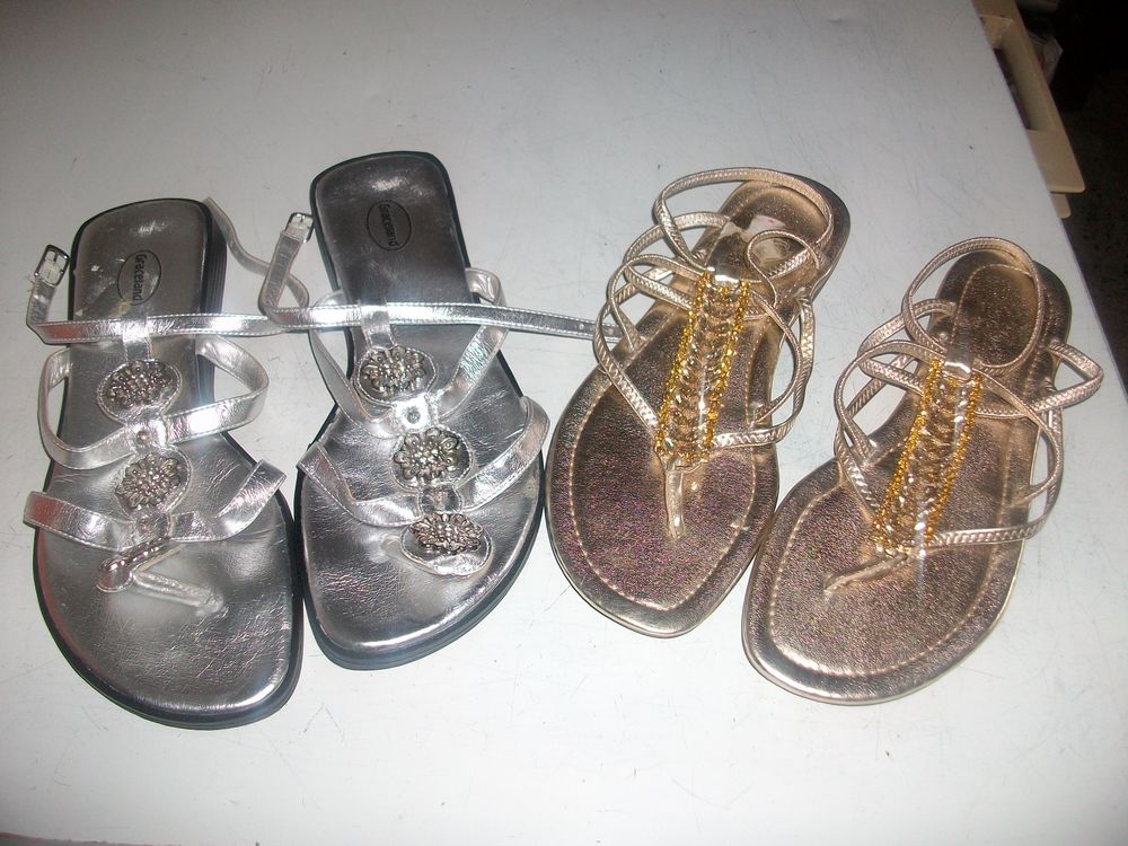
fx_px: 1043
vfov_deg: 44.2
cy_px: 423
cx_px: 564
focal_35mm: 32
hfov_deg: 56.8
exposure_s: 1/40
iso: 125
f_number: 2.9
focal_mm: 5.7
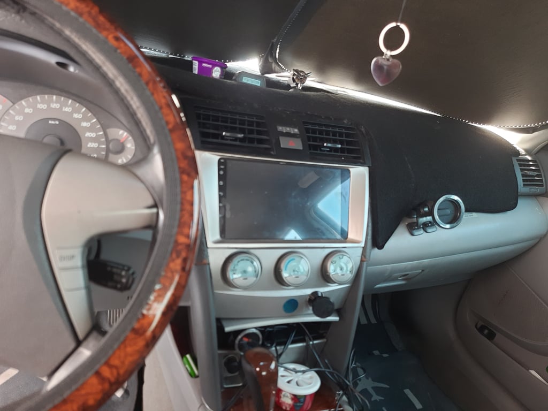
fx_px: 380
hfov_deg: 71.6
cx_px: 274
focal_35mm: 24
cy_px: 206
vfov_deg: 56.8
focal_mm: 5.23
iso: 400
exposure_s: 1/33
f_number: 1.8
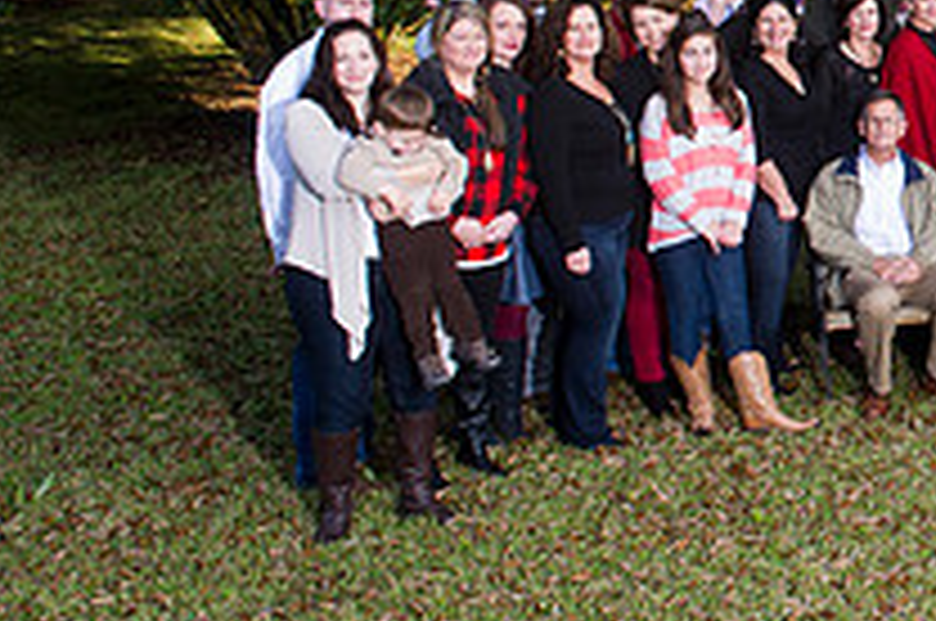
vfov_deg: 19.9
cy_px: 72
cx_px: 1282
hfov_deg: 25.1
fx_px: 1739
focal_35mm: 67
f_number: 8
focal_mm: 24
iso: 1000
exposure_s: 1/250
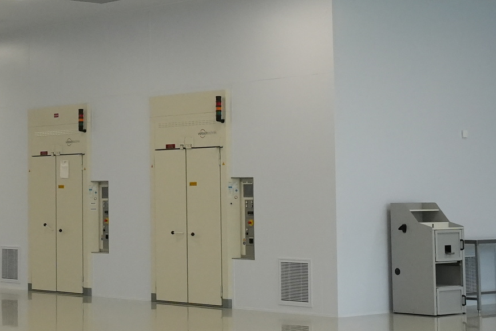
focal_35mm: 97
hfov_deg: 20.7
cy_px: 76
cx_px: 88
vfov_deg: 14.0
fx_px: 1336
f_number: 9
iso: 3200
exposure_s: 1/250
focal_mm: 24
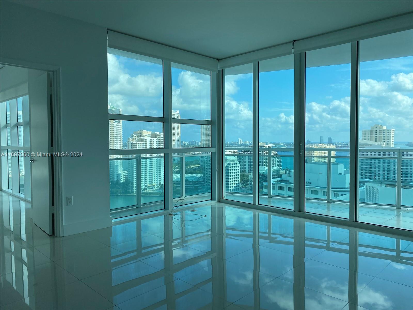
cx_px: 206
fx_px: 310
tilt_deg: -2.5
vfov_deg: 53.1
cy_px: 155
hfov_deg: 67.3
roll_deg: +0.2
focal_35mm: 26
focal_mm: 4.25
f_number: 1.8
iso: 32
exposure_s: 1/1727
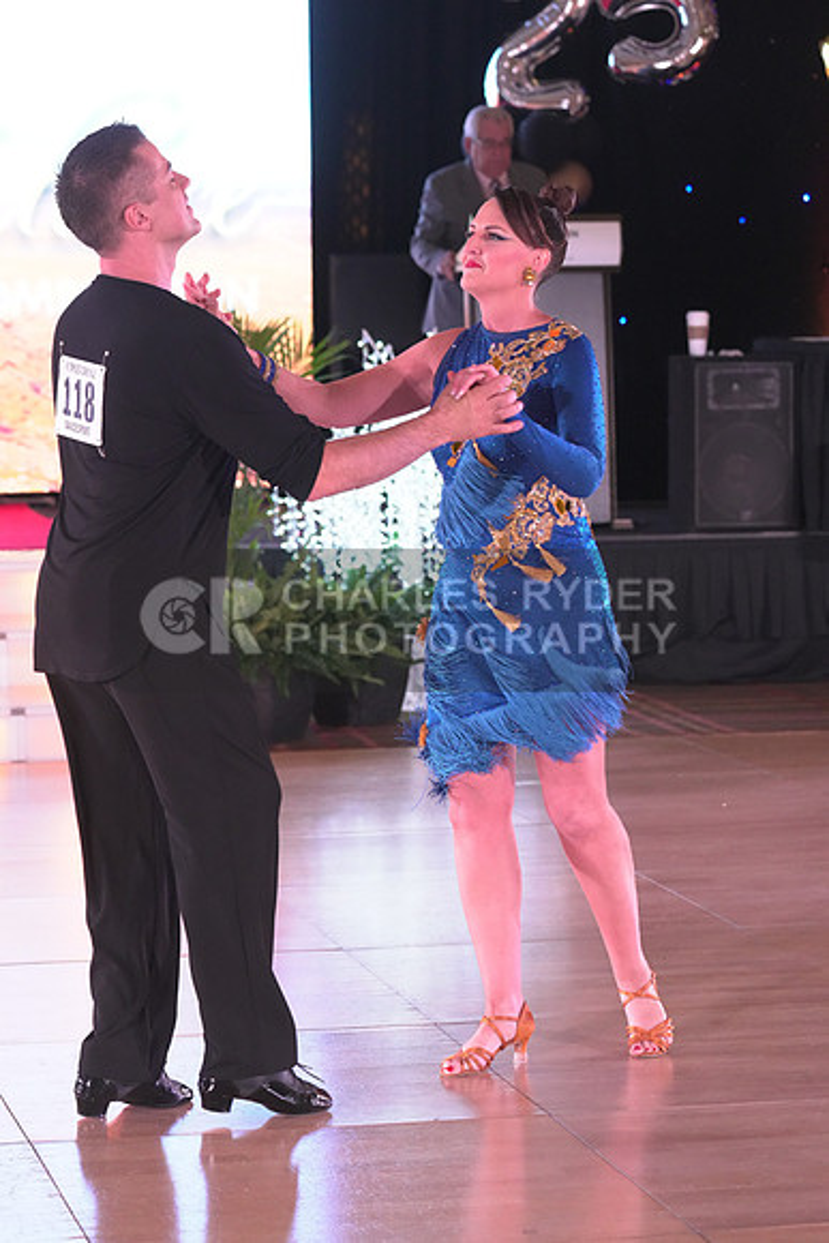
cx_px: 414
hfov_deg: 12.6
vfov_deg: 18.8
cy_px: 622
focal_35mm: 109
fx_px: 3763
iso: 5000
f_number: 5
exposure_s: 1/320
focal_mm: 109
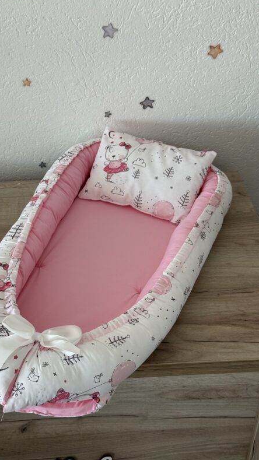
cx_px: 86
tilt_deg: -39.0
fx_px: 647
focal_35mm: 53
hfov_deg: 22.5
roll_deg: +1.0
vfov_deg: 39.2
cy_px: 227
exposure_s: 1/137
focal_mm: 6.76
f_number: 1.78
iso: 50
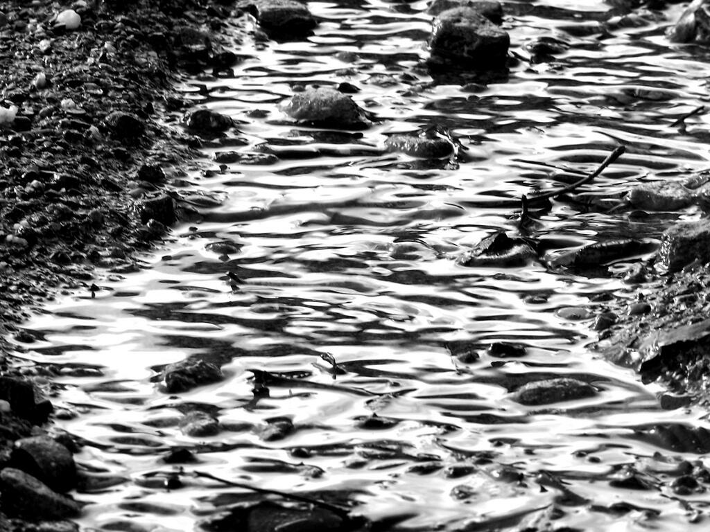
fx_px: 7527
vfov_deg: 4.1
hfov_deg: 5.4
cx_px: 355
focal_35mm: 367
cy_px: 266
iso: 80
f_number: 7.1
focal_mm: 60.8
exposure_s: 1/60
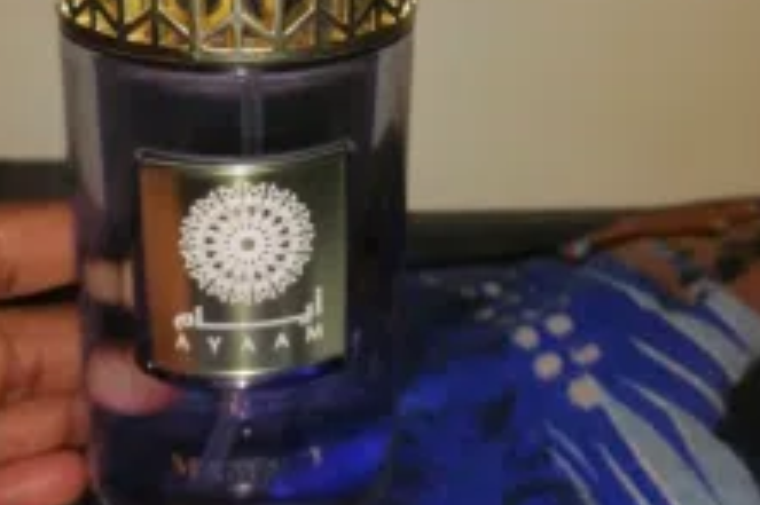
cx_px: 330
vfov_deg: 26.4
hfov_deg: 40.3
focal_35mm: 49
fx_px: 1034
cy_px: 31
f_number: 1.8
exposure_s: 1/100
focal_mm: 5.3
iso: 80
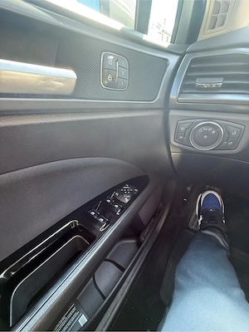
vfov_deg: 102.1
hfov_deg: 85.7
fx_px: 134
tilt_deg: -29.5
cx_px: 124
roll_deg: +1.5
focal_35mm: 14
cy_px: 166
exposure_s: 1/64
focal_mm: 2.22
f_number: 2.2
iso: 320
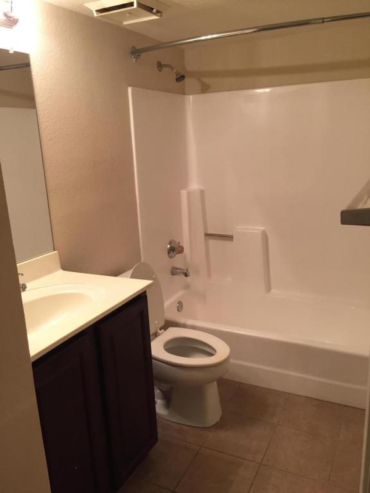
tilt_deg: -13.3
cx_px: 185
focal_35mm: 29
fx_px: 413
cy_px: 246
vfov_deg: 61.7
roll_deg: +2.8
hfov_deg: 48.2
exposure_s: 1/30
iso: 80
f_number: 2.2
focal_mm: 4.15
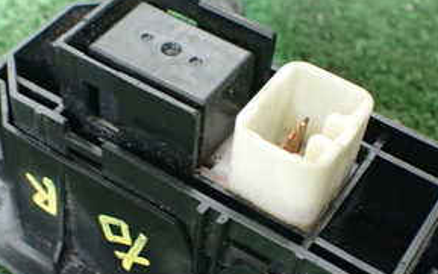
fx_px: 788
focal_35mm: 66
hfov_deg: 31.0
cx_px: 180
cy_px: 201
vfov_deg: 19.6
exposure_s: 1/100
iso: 800
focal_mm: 5.4
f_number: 2.3
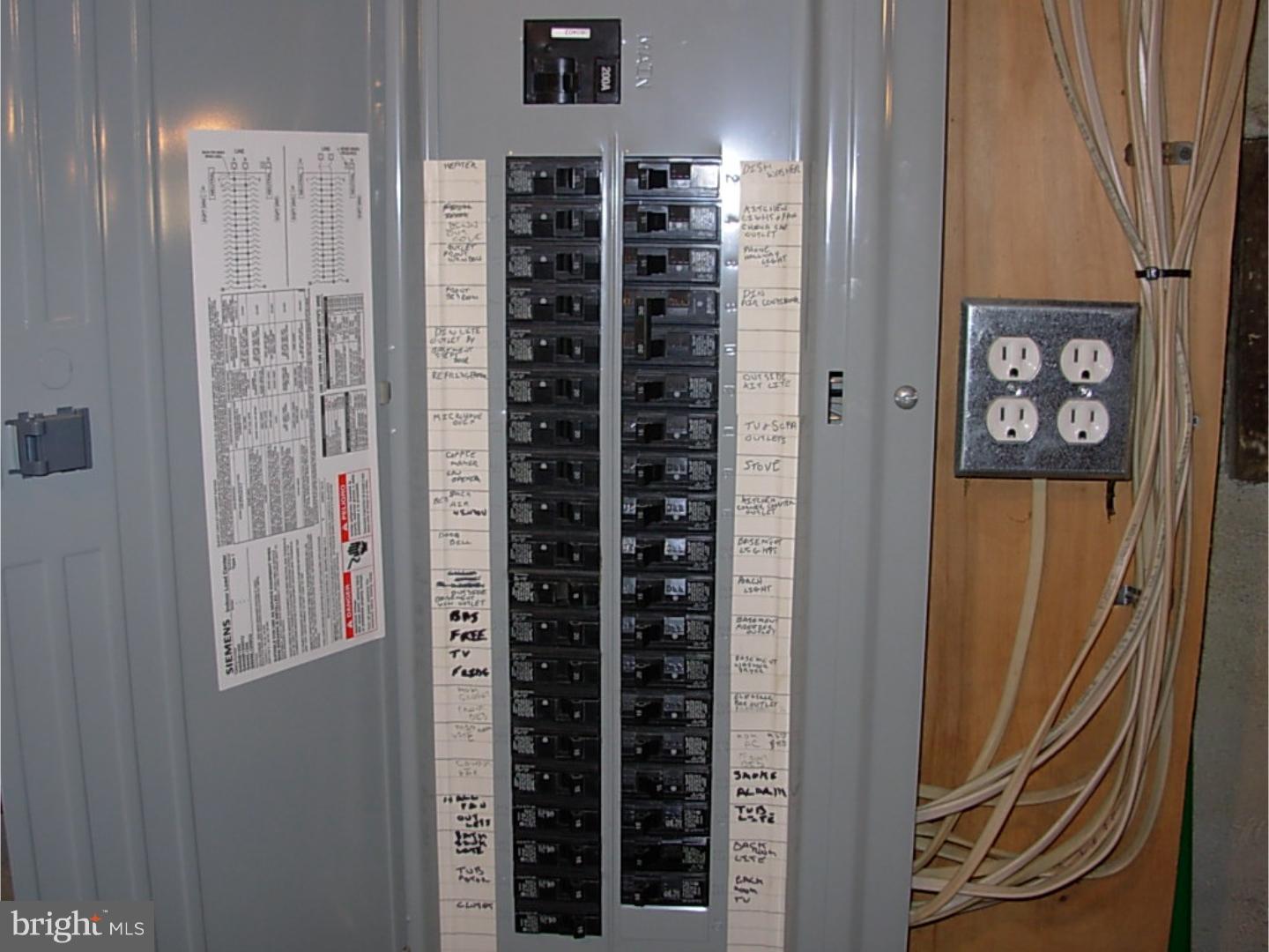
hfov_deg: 49.0
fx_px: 1393
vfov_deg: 37.7
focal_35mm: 38
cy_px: 476
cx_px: 634
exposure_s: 1/32
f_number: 2.9
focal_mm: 6.3
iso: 50
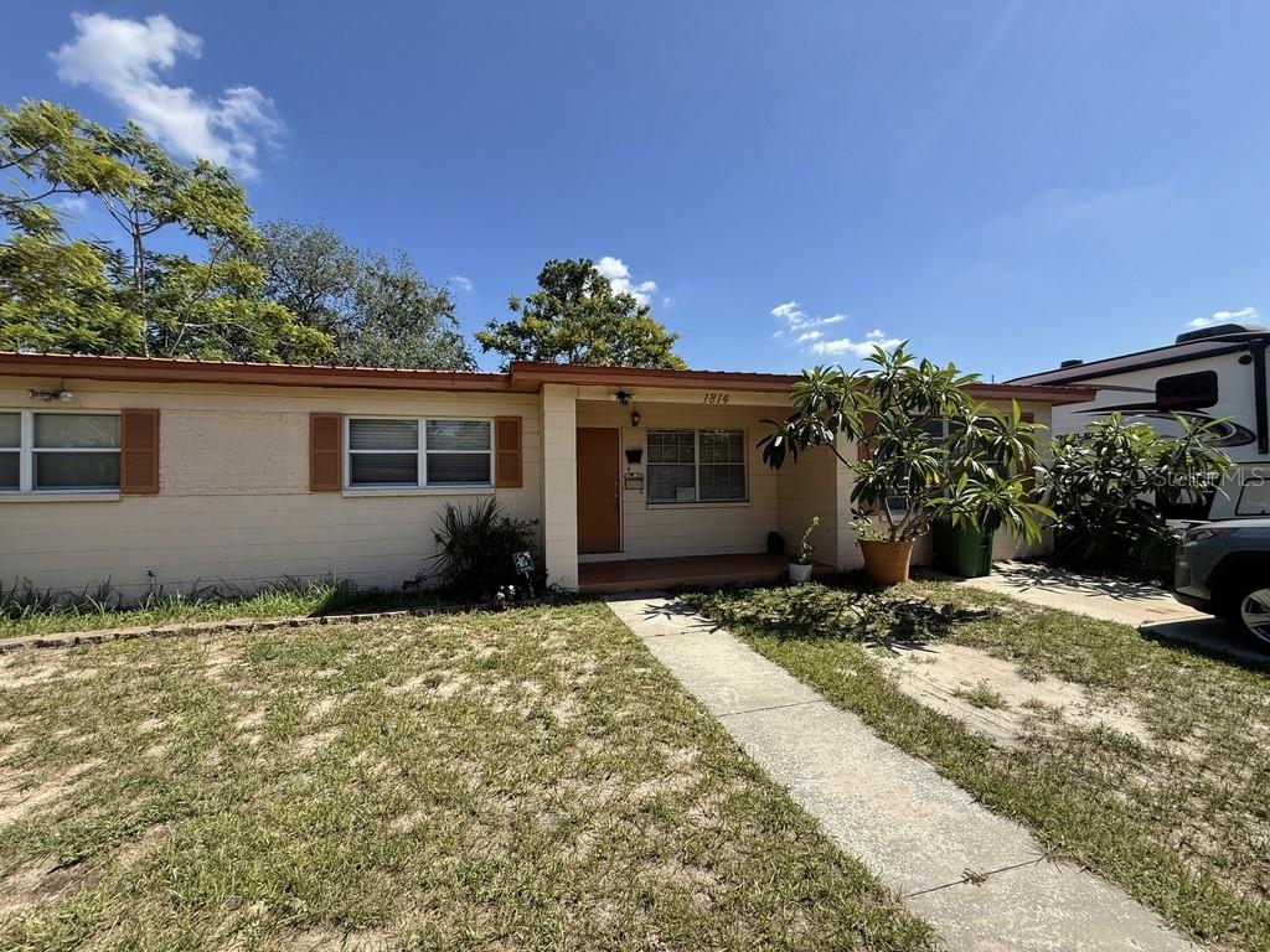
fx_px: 514
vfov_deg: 85.7
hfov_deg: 102.1
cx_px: 635
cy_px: 476
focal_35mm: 14
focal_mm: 2.22
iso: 50
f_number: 2.2
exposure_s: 1/1125
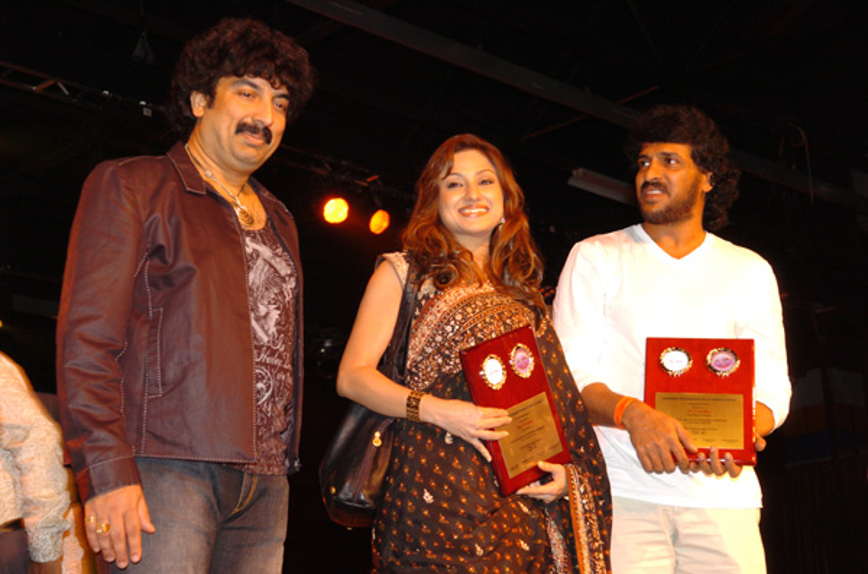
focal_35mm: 66
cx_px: 434
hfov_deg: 30.6
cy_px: 287
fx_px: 1588
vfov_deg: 20.5
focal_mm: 44
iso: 400
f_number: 4
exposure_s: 1/60
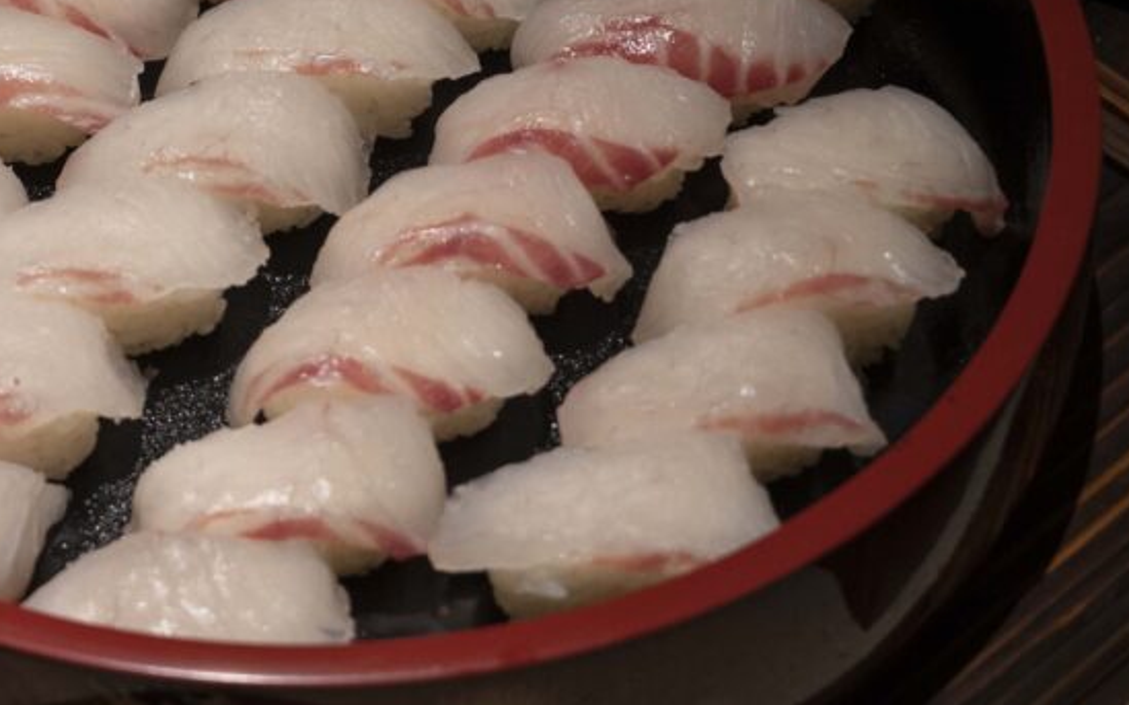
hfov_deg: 18.1
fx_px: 3507
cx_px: 165
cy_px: 91
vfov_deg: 11.4
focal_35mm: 114
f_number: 5.6
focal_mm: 60
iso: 2000
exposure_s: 1/160
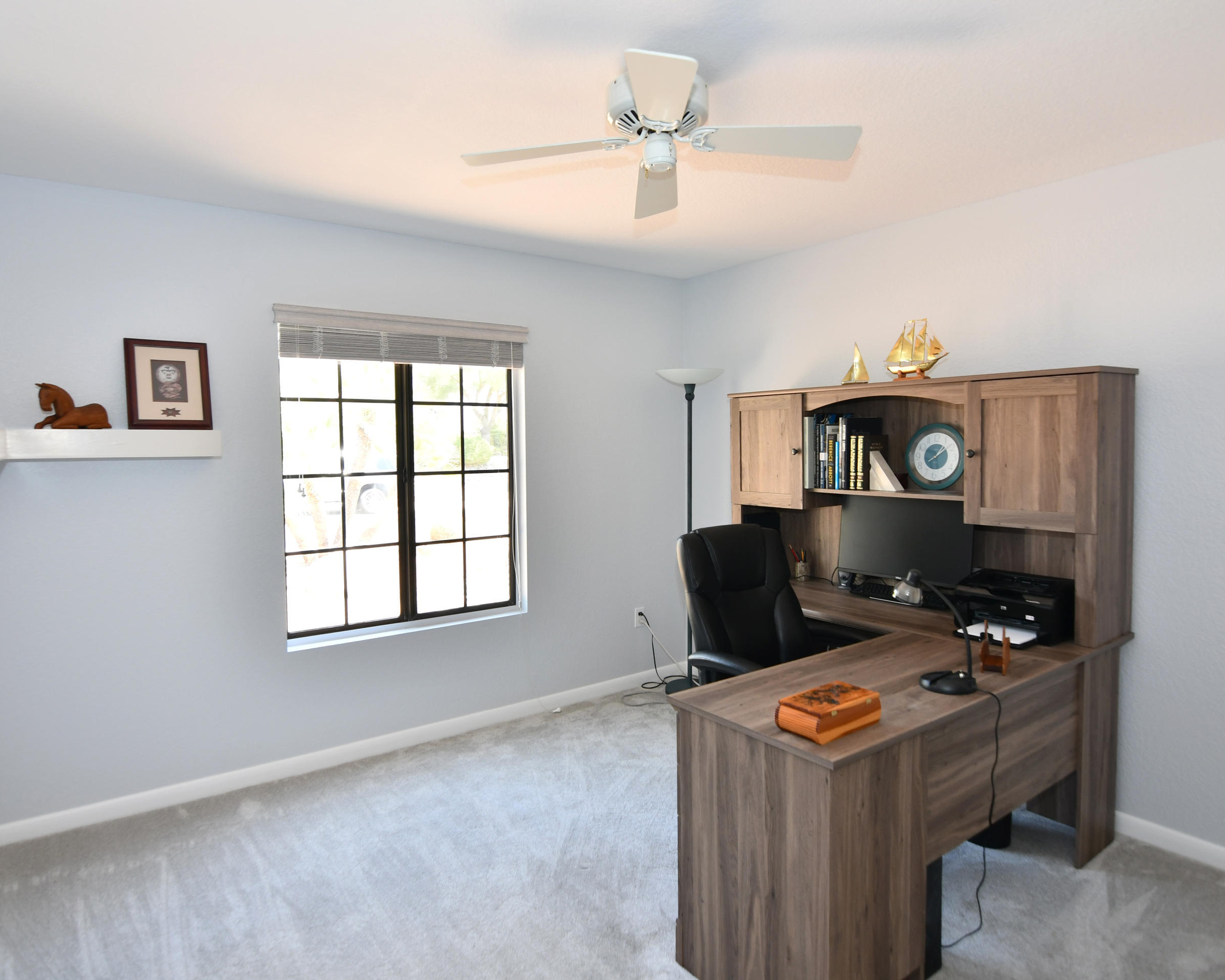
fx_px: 761
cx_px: 630
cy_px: 473
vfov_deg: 65.5
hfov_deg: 77.6
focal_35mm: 21
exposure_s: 1/60
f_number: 4
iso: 280
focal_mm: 12
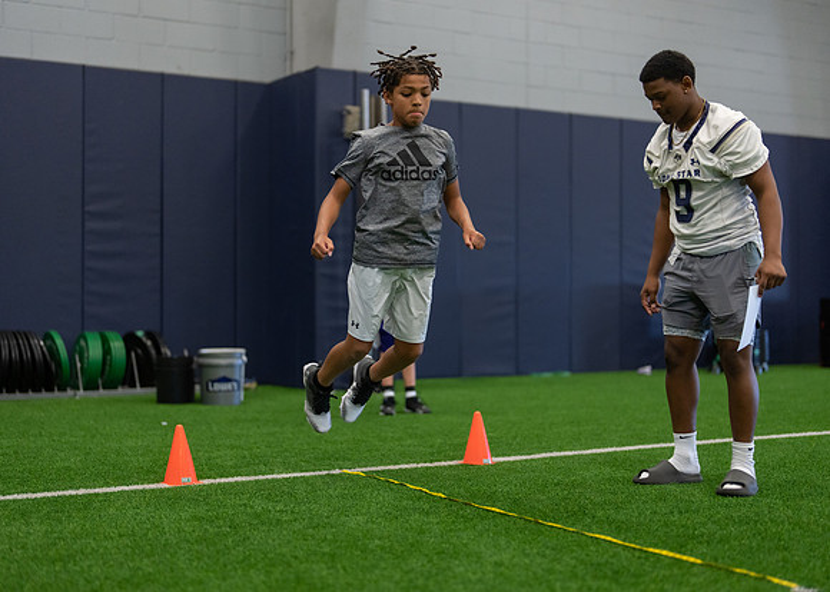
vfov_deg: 26.2
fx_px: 1273
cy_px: 296
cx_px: 415
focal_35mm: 54
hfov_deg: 36.1
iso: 1250
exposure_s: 1/1000
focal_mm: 50
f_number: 1.2
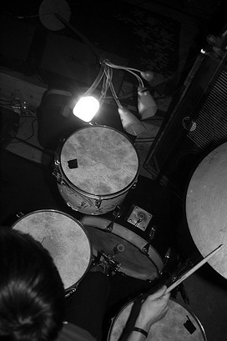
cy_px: 187
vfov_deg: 57.2
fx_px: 313
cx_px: 121
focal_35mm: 33
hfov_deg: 39.9
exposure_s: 1/13
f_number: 2.8
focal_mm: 20
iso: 800
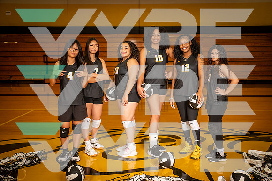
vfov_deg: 29.3
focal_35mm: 46
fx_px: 348
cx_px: 136
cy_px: 90
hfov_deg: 42.7
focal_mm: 46
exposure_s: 1/320
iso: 800
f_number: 7.1
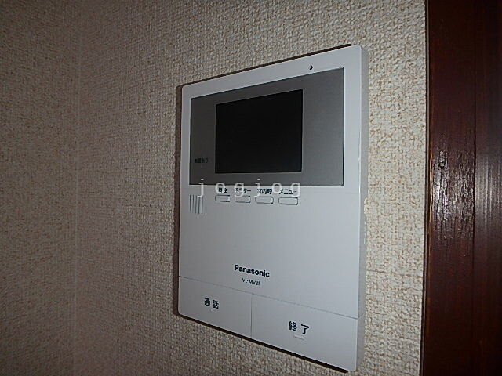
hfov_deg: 79.0
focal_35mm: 21
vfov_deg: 63.4
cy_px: 188
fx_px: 305
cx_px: 251
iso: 125
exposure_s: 1/30
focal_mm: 3.7
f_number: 3.5
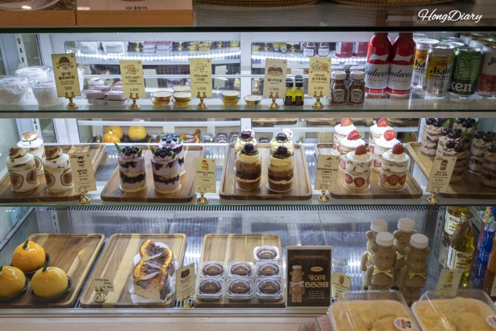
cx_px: 248
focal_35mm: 34
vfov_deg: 38.9
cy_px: 166
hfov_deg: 55.8
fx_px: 468
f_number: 4.5
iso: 250
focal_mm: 34
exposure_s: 1/160
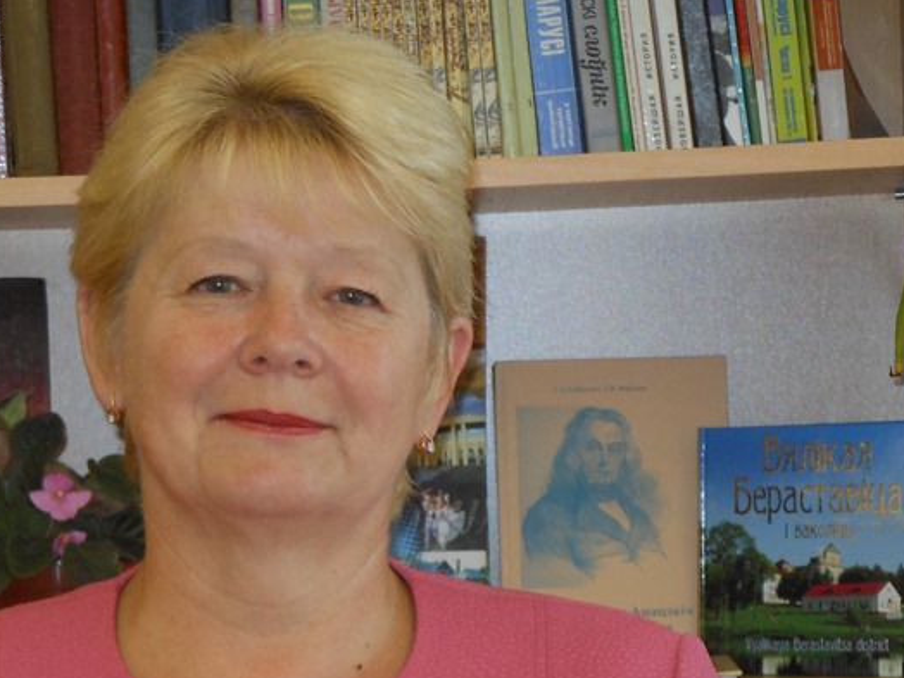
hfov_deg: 11.6
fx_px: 4440
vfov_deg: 8.7
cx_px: 171
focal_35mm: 170
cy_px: 483
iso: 200
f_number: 4.6
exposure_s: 1/60
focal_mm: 15.5
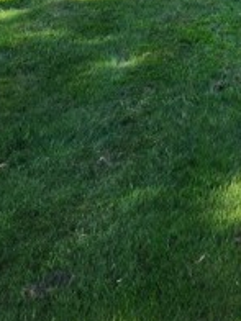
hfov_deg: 14.8
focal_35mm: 90
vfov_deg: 18.8
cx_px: 398
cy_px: -182
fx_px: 835
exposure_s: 1/320
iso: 12
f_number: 1.8
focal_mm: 6.4
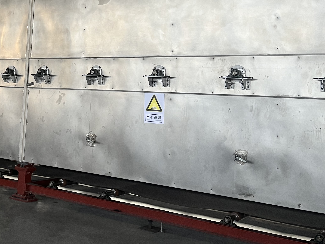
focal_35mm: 51
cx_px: 80
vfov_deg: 27.7
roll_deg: -3.7
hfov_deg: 36.6
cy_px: 32
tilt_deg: +7.6
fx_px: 479
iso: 100
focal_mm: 5.1
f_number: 1.6
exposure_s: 1/50
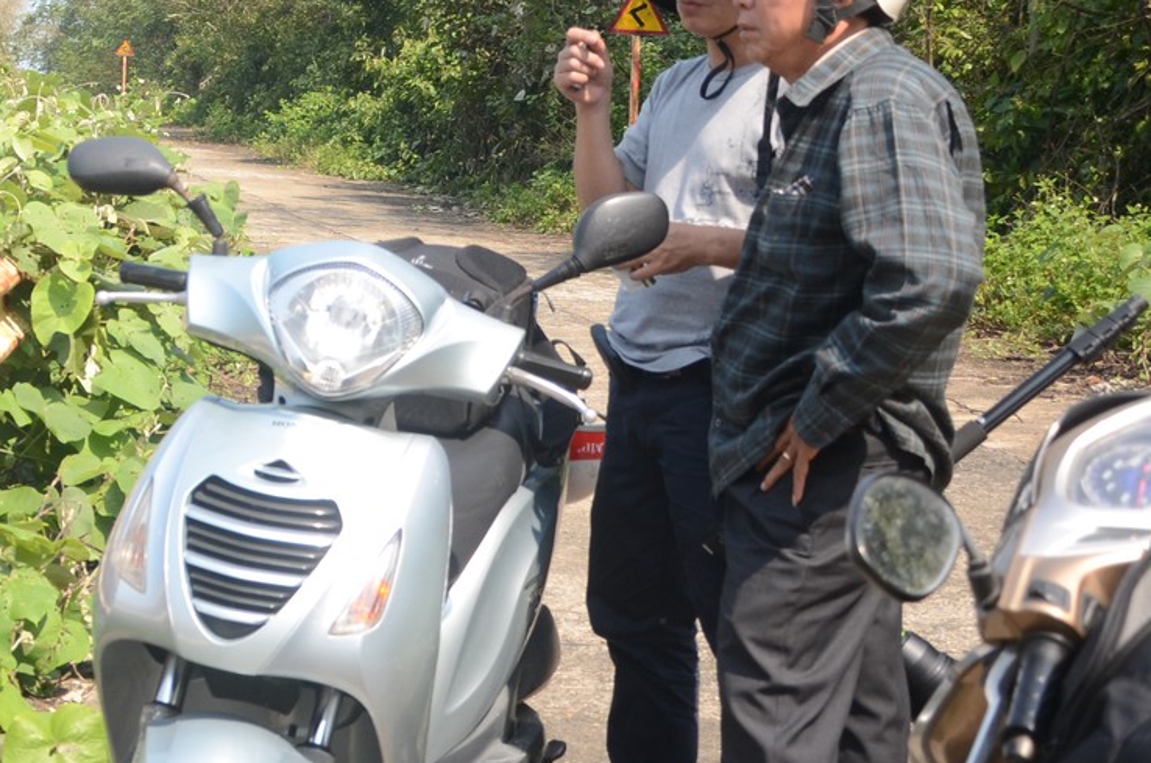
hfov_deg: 21.7
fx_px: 2724
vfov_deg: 15.9
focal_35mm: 85
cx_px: -309
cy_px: 191
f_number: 4.5
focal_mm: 21
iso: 200
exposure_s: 1/640
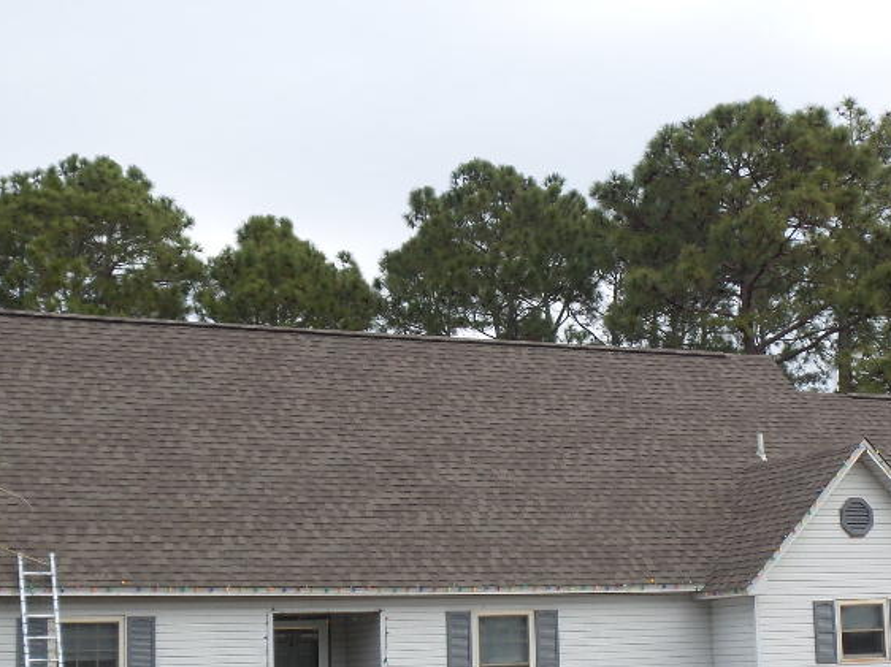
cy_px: 456
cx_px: 503
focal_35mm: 62
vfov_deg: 23.5
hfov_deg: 31.2
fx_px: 1595
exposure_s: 1/400
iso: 100
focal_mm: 6.2
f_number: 3.8
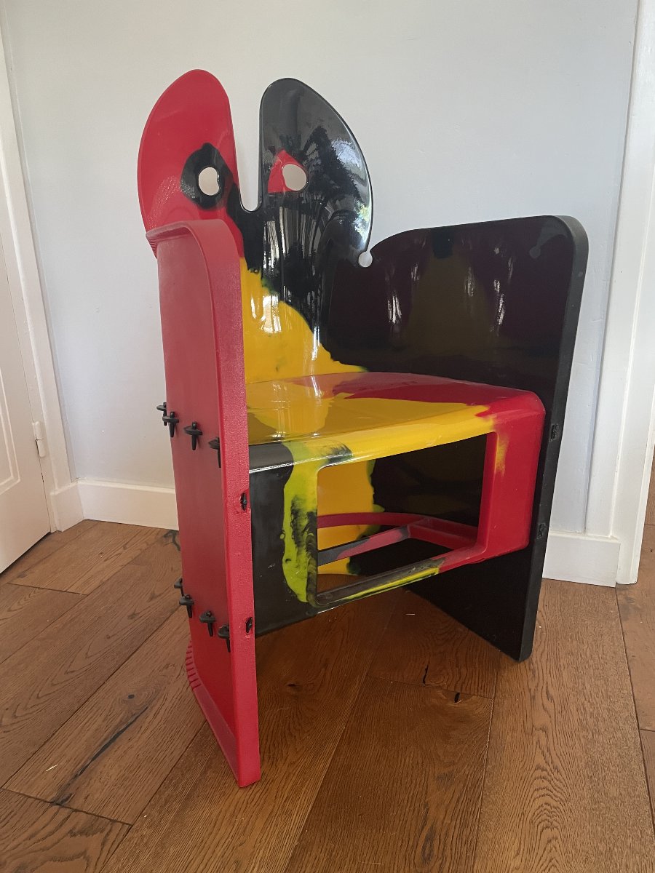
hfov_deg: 53.1
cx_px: 328
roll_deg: +1.9
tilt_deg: -17.6
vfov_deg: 67.3
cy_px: 436
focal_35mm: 26
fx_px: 656
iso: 320
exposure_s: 1/60
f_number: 1.6
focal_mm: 4.2
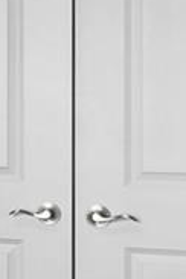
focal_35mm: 131
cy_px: 131
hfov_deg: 8.0
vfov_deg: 15.6
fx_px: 1015
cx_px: -479
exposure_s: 1/1.67
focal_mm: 10
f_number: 7.1
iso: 100
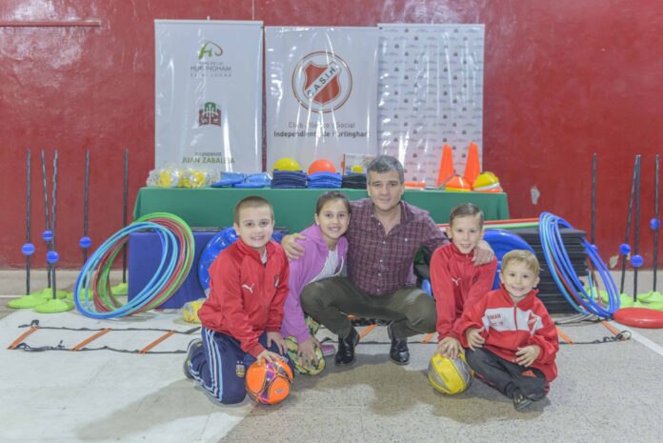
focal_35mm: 32
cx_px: 332
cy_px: 222
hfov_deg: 58.7
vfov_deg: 41.2
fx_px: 590
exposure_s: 1/160
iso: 3200
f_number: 2.8
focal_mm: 32
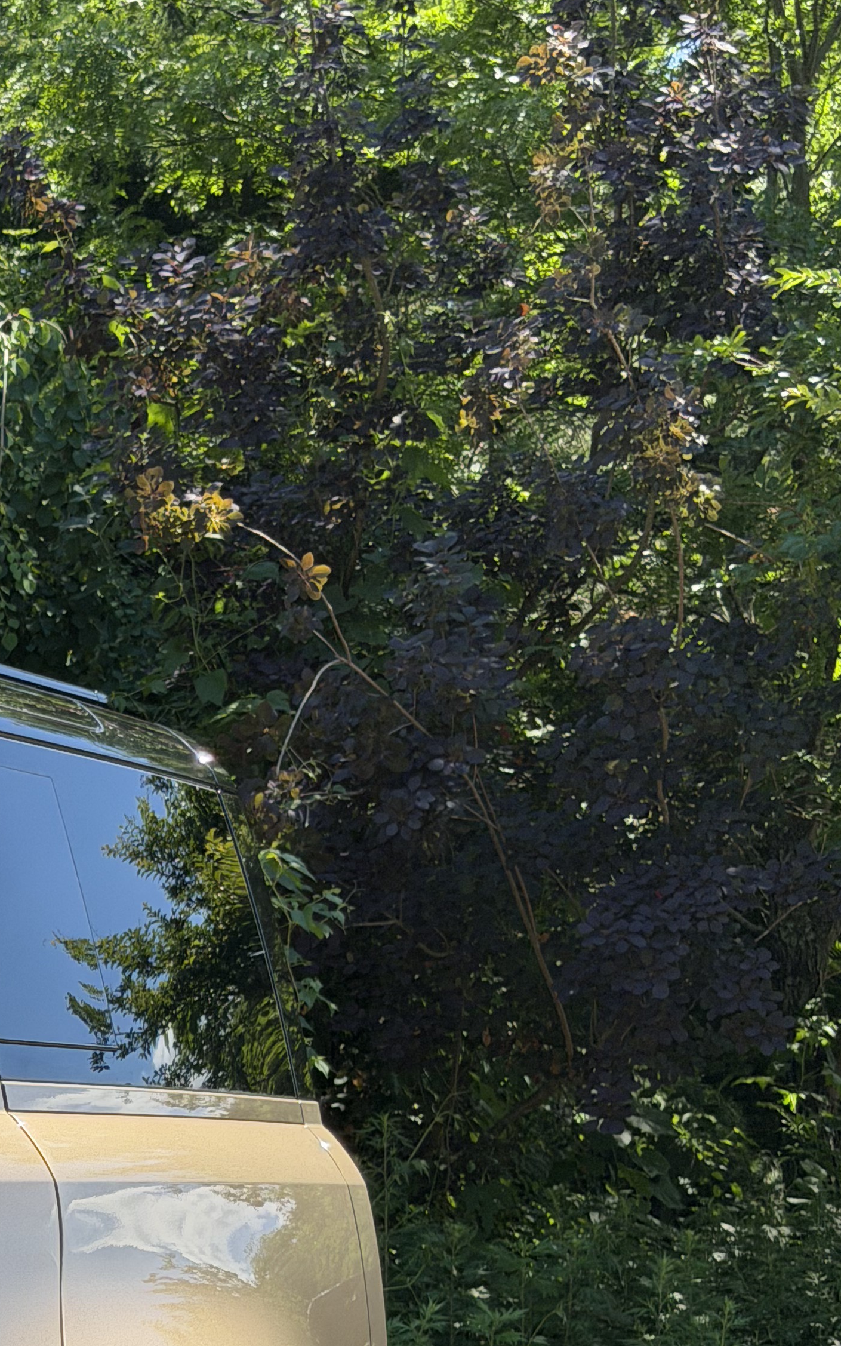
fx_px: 3337
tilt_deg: +2.7
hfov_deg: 14.1
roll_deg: +0.5
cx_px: -42
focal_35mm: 91
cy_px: 1158
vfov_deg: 22.4
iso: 100
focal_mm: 6.76
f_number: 1.78
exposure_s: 1/1642
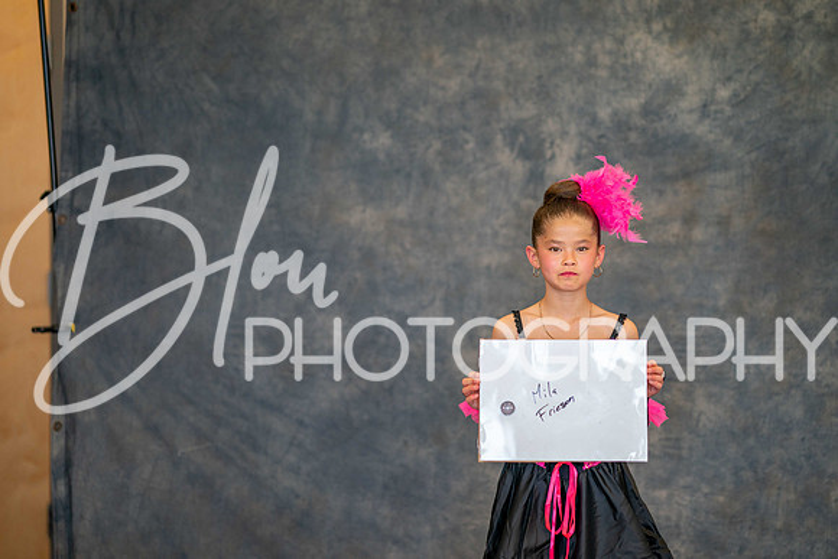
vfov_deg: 16.1
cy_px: 280
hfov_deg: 23.9
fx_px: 1979
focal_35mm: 85
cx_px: 419
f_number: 1.6
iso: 640
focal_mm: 85
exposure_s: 1/250
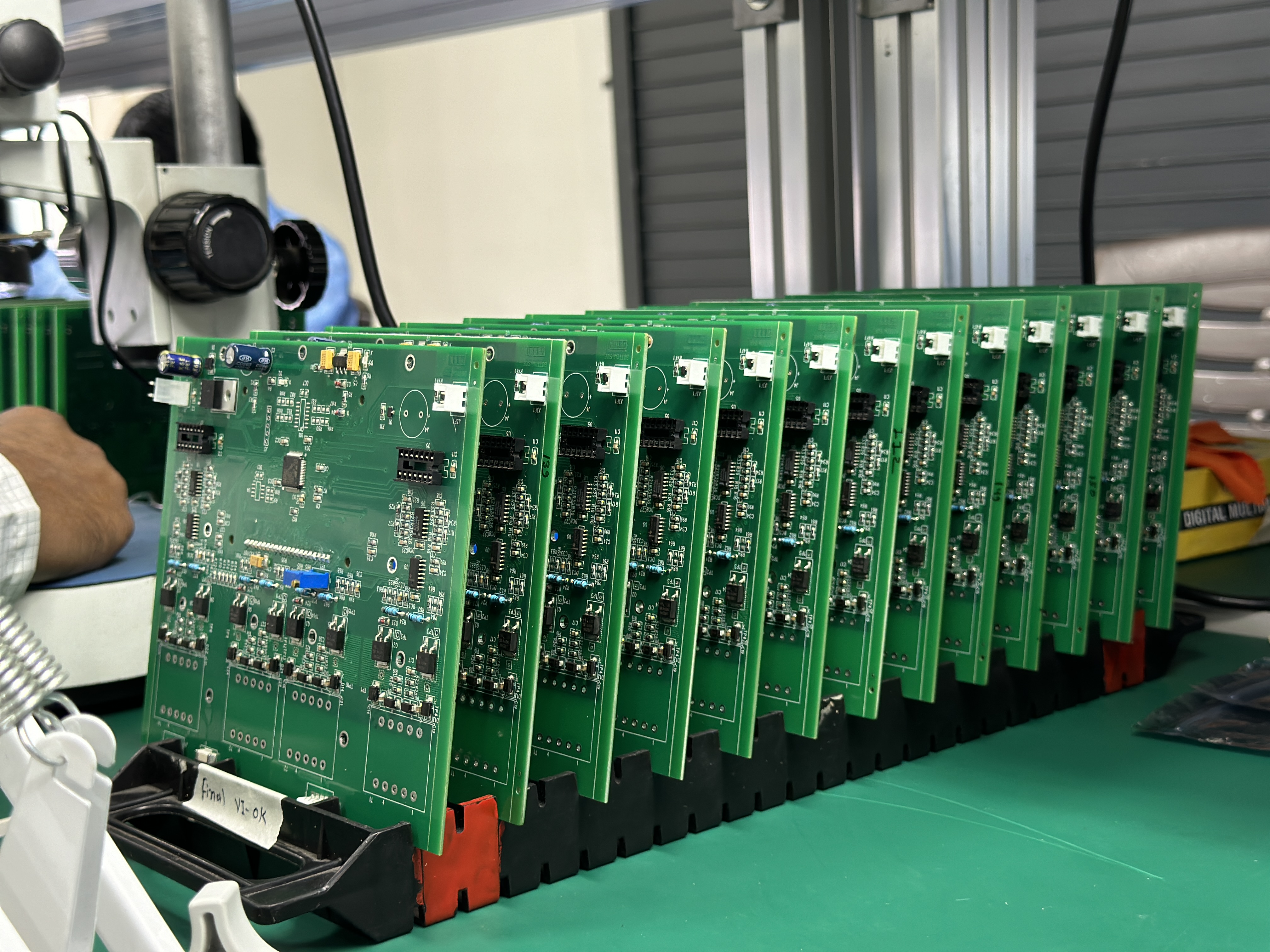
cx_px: 635
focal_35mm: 48
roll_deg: +2.8
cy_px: 476
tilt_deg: -8.1
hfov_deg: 39.7
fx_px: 1761
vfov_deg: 30.3
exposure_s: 1/50
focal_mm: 6.86
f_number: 1.78
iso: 100
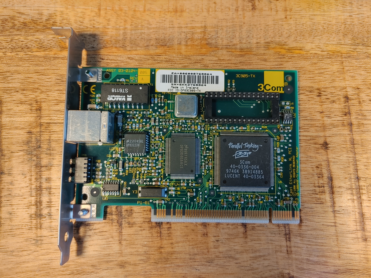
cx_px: 186
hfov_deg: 67.3
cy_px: 139
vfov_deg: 53.1
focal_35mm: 26
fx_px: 279
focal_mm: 4.81
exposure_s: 1/100
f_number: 1.8
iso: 200
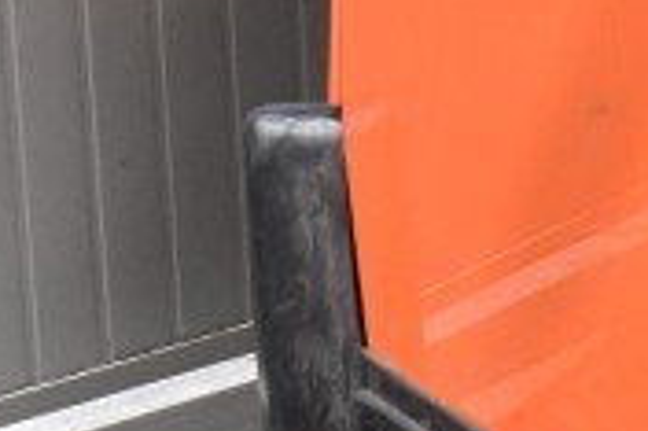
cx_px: 979
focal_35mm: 246
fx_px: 4424
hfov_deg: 8.2
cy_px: -44
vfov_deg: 5.6
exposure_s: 1/25
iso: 1600
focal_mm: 24
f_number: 5
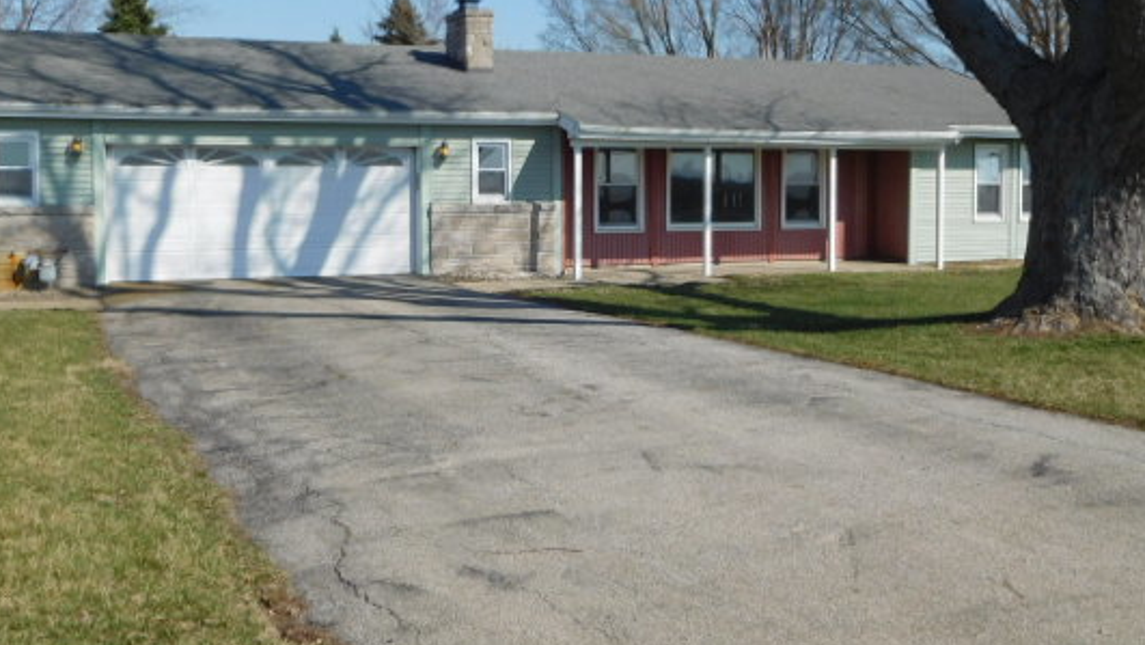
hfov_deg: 48.3
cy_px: 259
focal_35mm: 42
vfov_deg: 28.3
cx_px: 528
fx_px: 1275
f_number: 7.2
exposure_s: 1/400
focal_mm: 5.7
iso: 125
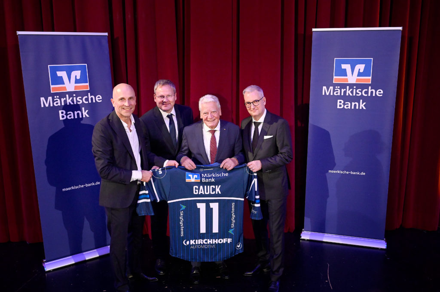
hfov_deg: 55.1
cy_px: 146
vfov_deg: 38.3
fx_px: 421
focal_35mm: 34
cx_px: 220
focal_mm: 34.5
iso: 6400
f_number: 5
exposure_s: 1/100
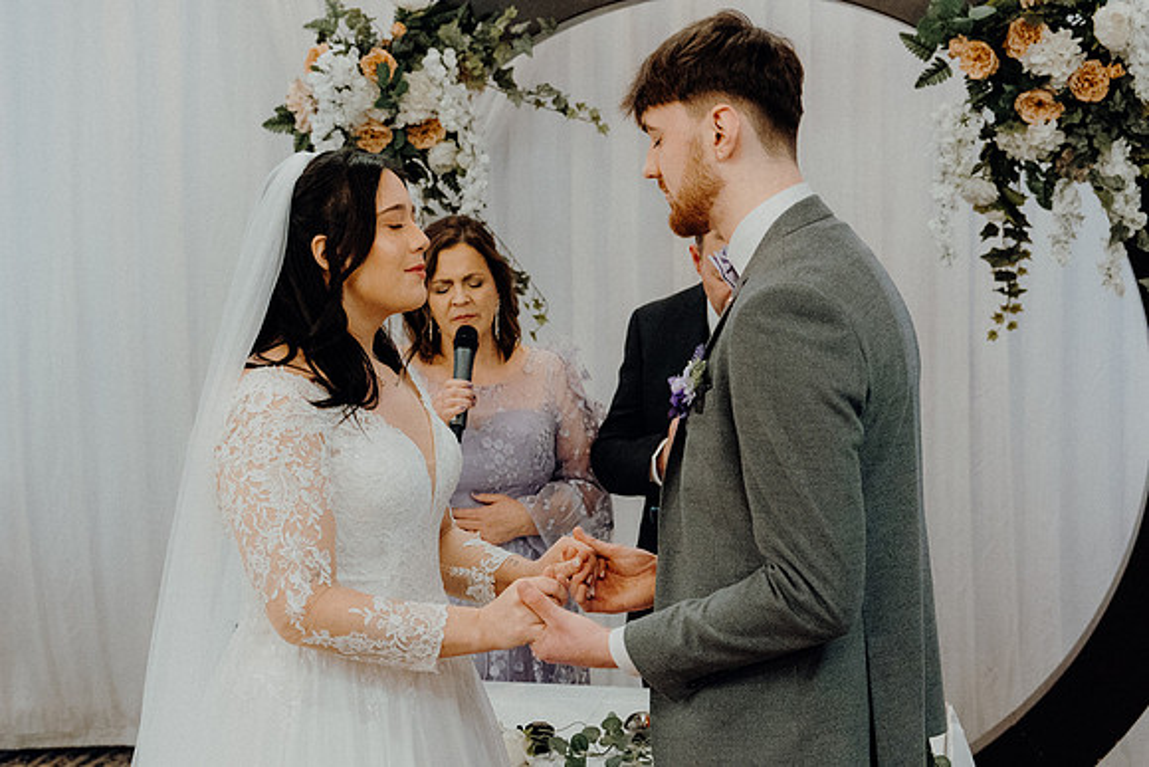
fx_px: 1947
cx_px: 574
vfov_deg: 22.3
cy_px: 384
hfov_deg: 32.9
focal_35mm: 61
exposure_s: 1/200
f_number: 3.5
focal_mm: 41
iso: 5000
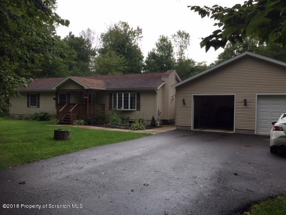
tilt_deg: -3.2
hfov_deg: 61.7
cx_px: 143
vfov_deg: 48.2
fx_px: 240
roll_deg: -0.7
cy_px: 108
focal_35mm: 29
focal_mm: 4.15
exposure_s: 1/879
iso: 32
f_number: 2.2
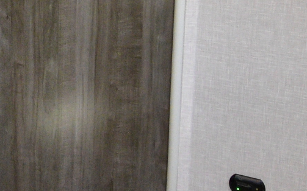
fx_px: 761
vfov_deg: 13.8
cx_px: -77
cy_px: -55
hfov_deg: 21.0
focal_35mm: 91
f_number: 4.5
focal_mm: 10
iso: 1400
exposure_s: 1/60
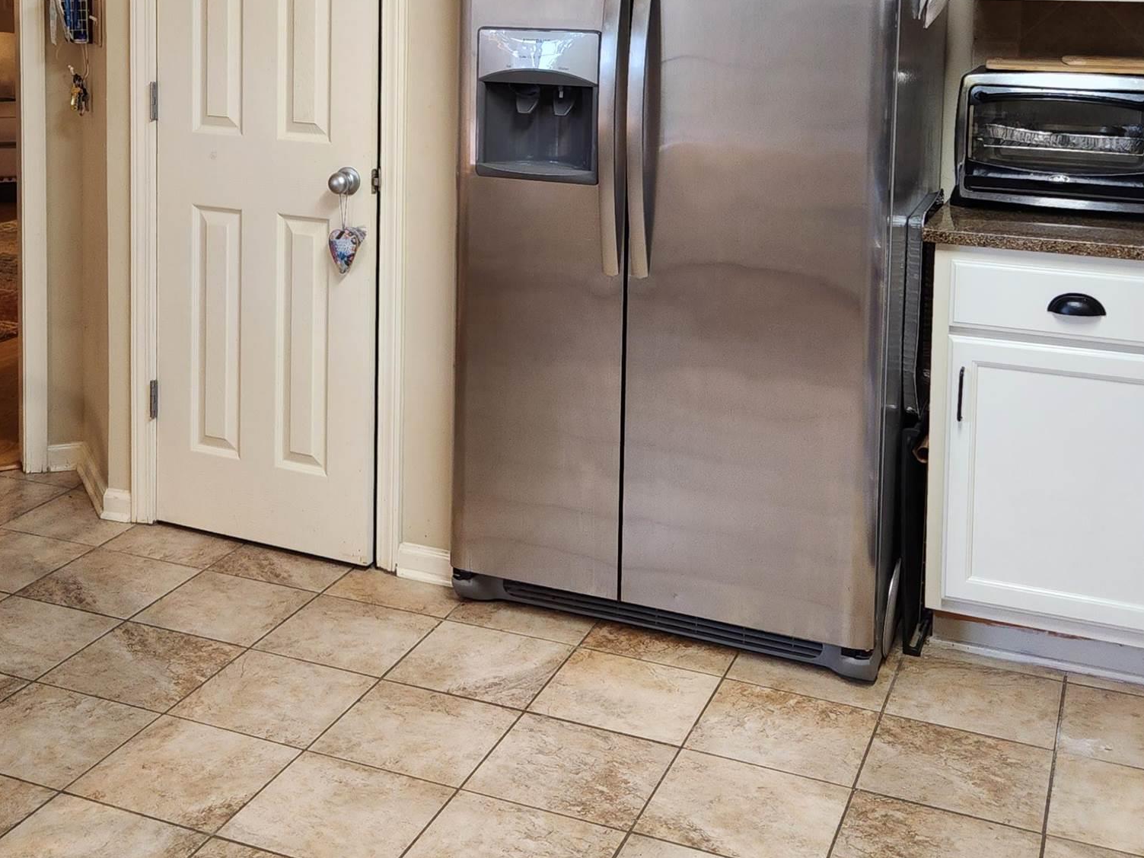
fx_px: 1553
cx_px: 436
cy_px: 93
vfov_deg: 29.6
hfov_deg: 40.2
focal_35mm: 47
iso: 200
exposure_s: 1/60
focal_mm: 5.4
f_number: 1.8
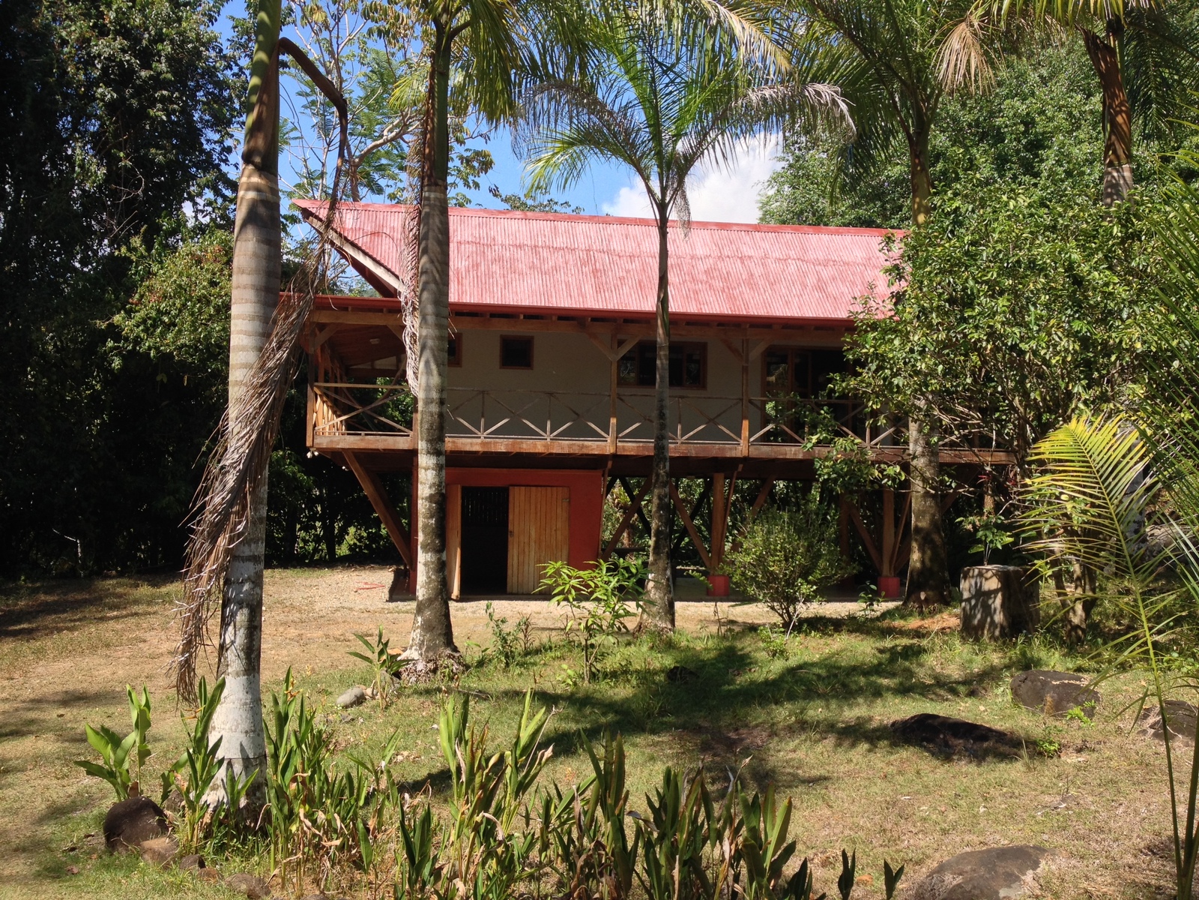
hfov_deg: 52.6
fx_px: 1212
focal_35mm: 35
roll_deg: -0.7
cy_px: 450
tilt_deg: -0.2
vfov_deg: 40.7
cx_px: 600
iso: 50
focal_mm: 4.28
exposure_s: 1/736
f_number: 2.4
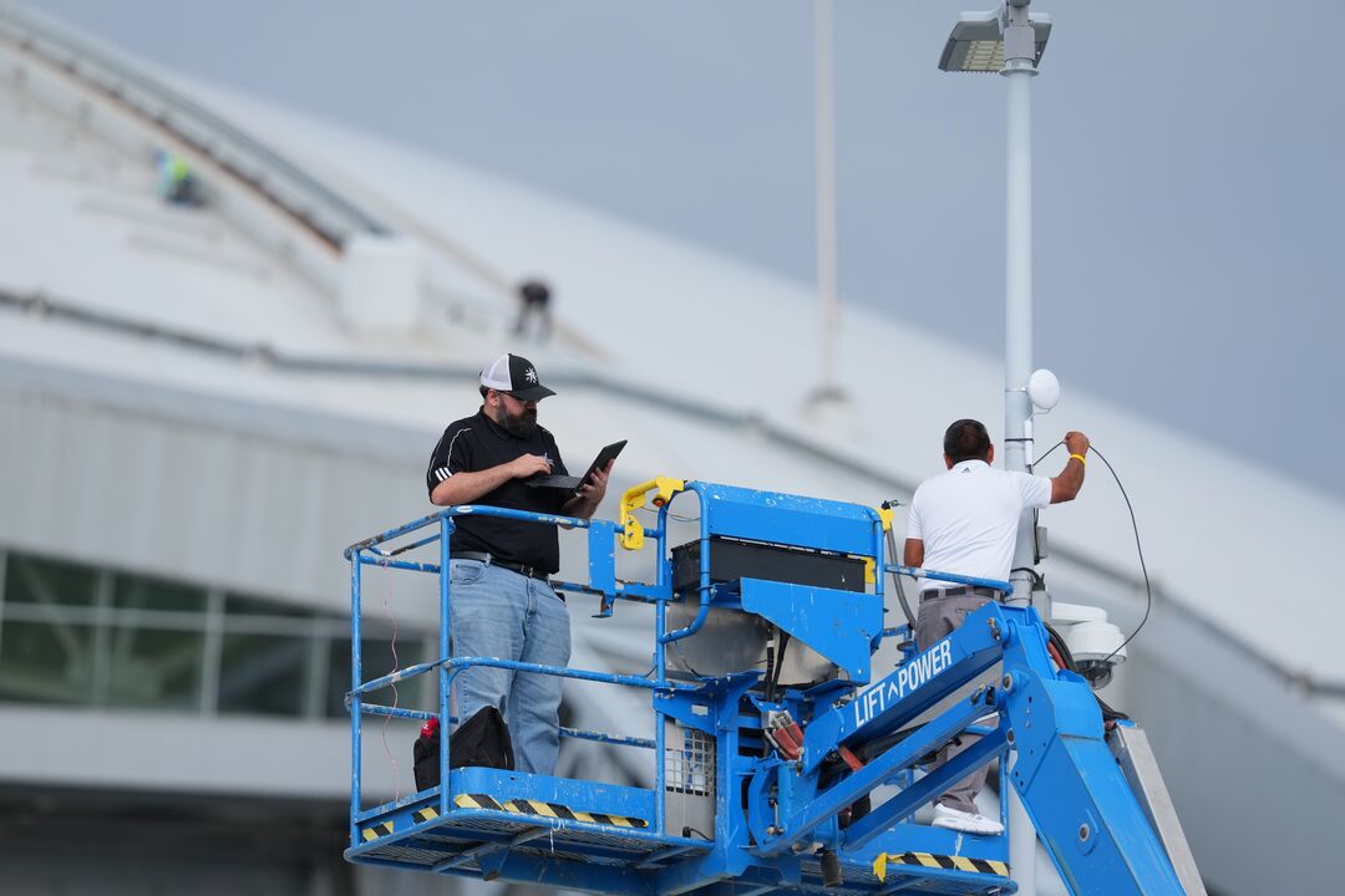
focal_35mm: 400
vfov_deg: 3.4
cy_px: 448
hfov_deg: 5.2
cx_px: 672
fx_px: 14943
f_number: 4
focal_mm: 400
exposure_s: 1/4000
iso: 640
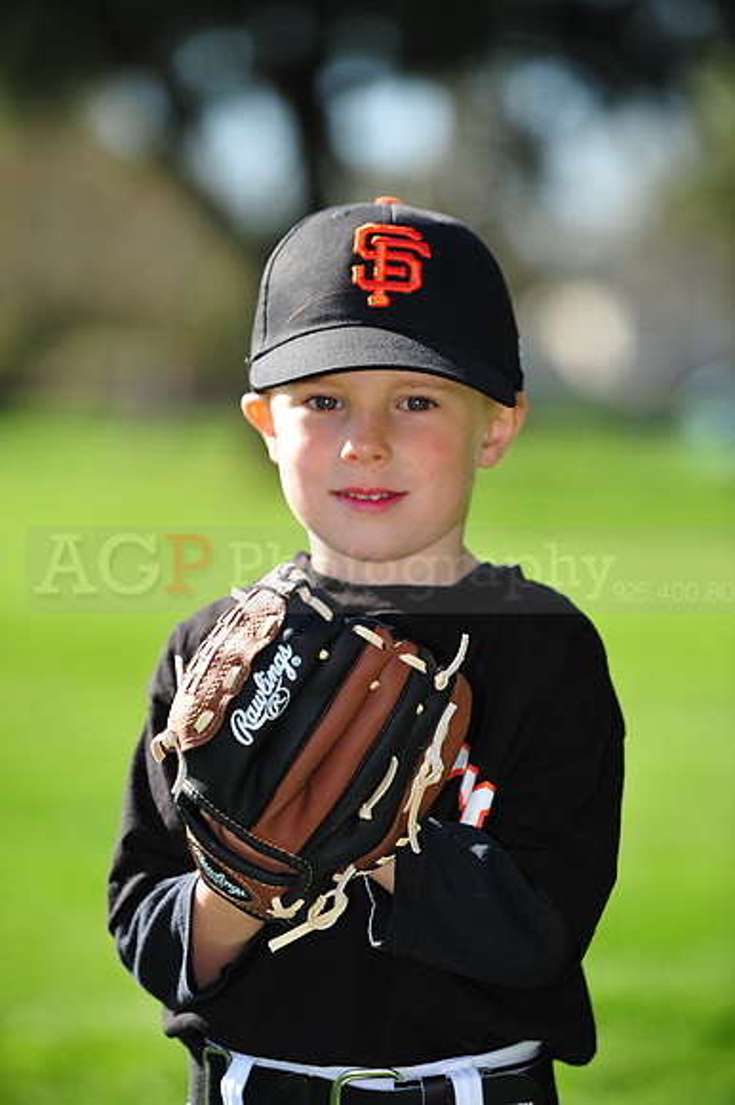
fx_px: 5059
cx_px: 368
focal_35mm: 165
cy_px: 552
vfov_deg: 12.5
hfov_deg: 8.3
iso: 200
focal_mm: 165
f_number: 4.5
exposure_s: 1/800
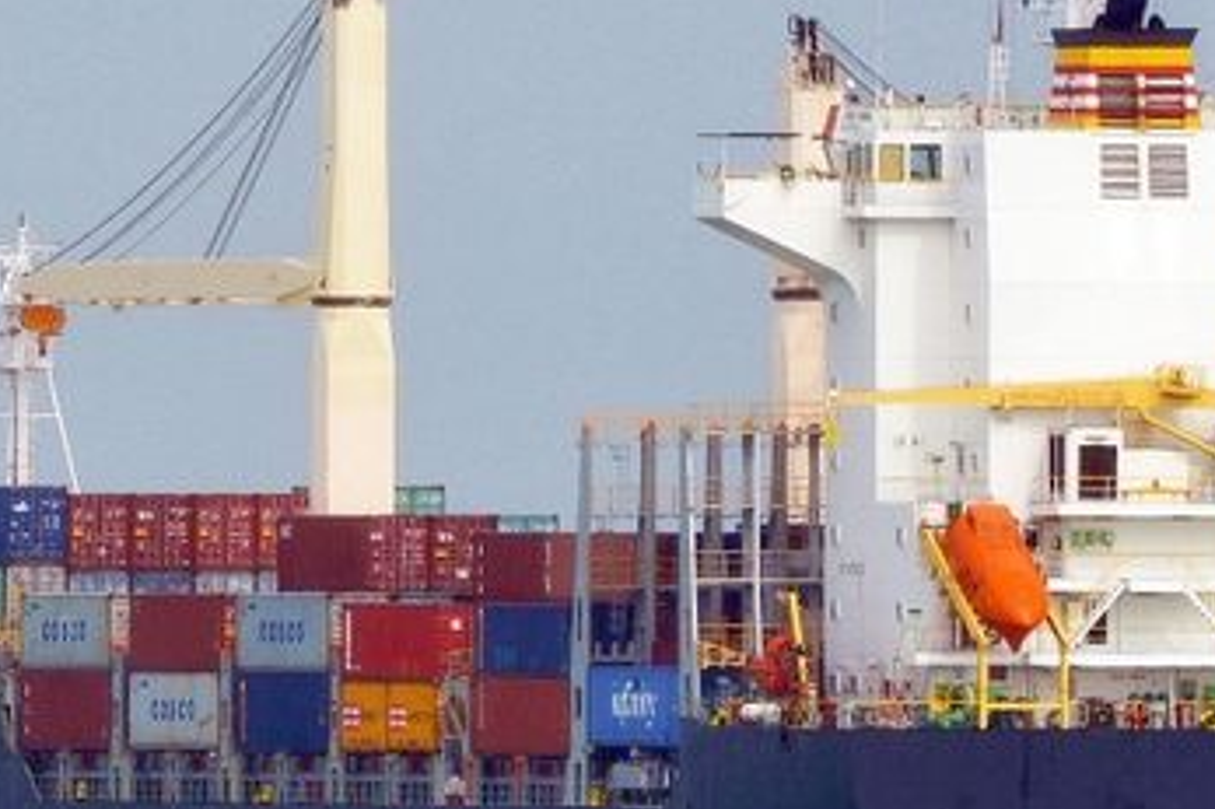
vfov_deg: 1.3
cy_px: 389
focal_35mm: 1038
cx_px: 627
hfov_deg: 2.0
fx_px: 35014
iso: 100
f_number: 11
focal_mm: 600
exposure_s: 1/125
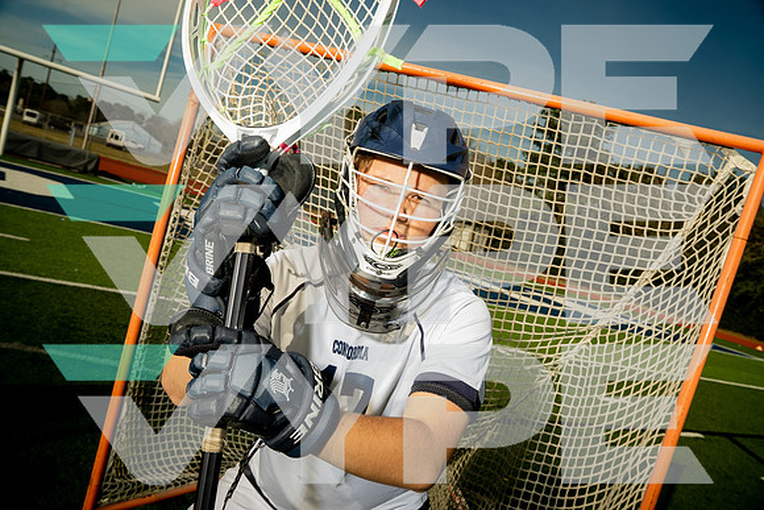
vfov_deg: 45.0
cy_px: 255
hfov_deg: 63.6
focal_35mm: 29
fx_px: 616
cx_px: 382
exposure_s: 1/250
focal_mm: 29
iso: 250
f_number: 8
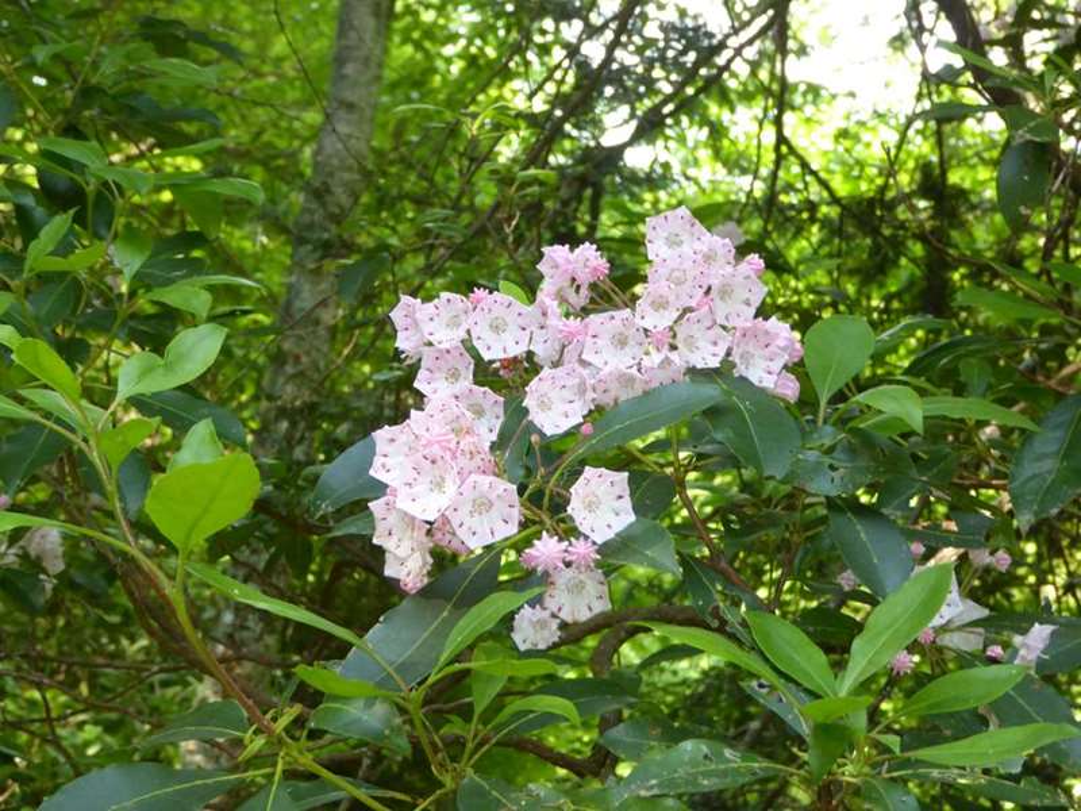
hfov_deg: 26.3
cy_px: 406
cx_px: 540
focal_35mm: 74
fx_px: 2311
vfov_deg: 19.9
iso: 500
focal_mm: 13.2
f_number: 4.6
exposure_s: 1/60
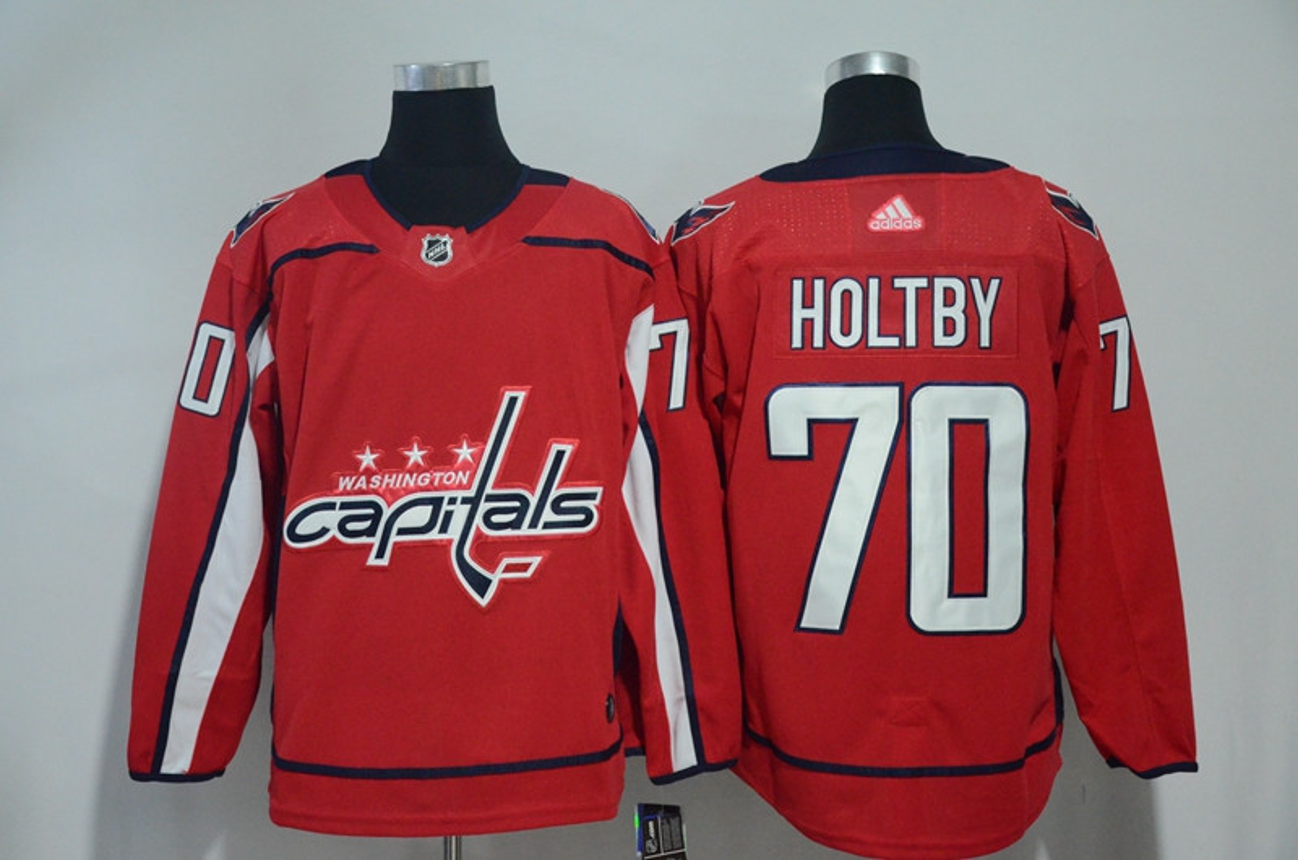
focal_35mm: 63
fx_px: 2267
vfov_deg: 21.5
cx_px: 649
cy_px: 430
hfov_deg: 32.0
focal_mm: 42
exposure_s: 1/60
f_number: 4.5
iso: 4000
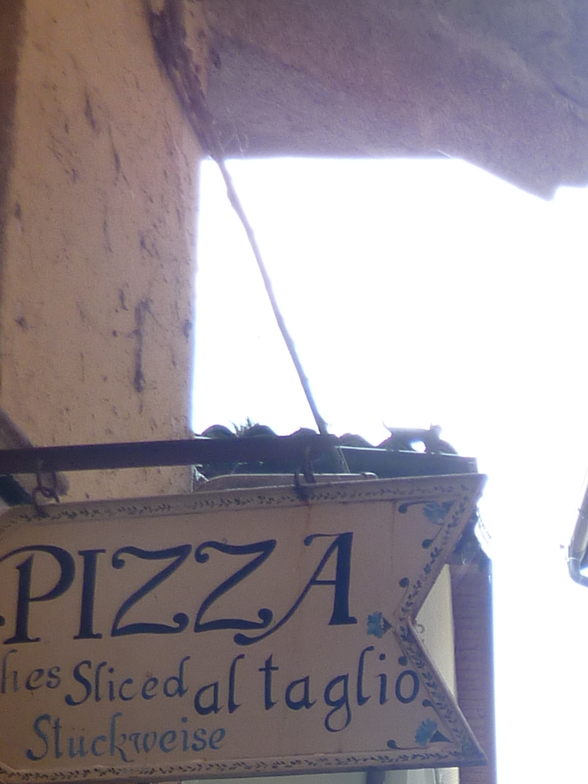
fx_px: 1676
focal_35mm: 74
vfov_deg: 22.4
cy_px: 1124
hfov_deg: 18.0
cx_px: 844
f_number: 3.3
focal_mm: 4.1
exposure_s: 1/50
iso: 80
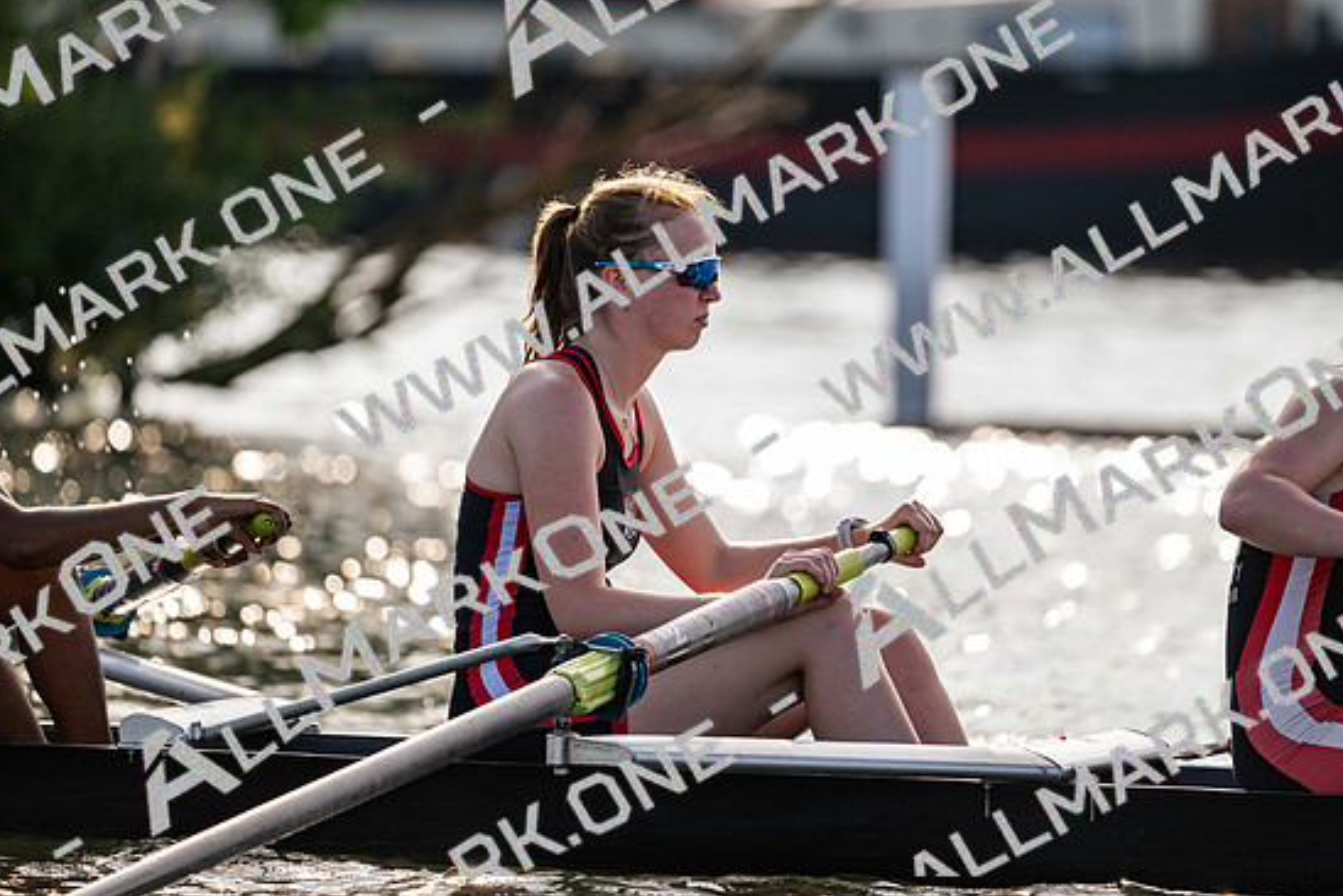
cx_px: 640
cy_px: 457
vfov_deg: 3.3
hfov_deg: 4.9
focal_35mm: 423
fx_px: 15788
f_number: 4.5
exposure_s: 1/2500
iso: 800
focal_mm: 400
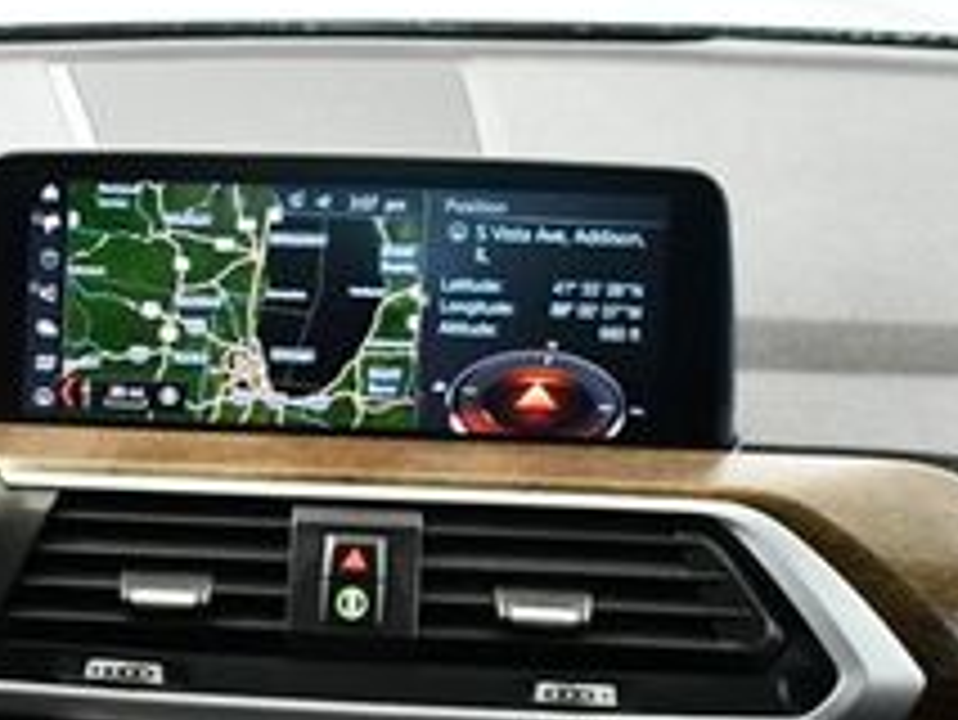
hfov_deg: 18.0
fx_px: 2880
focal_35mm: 104
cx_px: -171
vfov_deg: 14.0
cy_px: 756
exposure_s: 1/60
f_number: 3.5
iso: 3200
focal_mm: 18
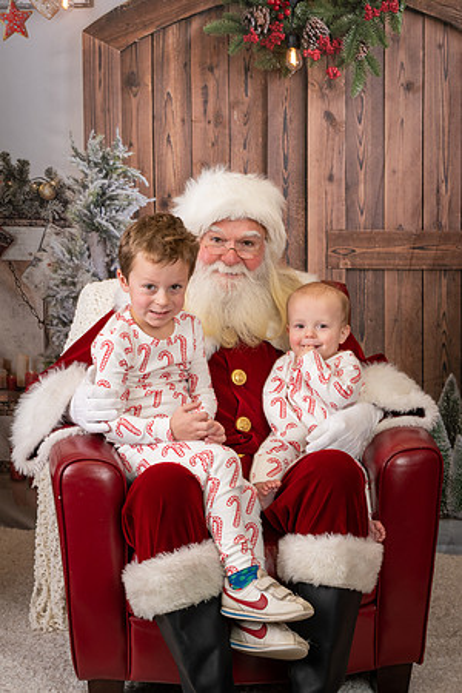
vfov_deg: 27.0
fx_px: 1444
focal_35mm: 75
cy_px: 346
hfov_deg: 18.2
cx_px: 265
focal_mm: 50
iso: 100
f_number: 9
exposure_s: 1/100
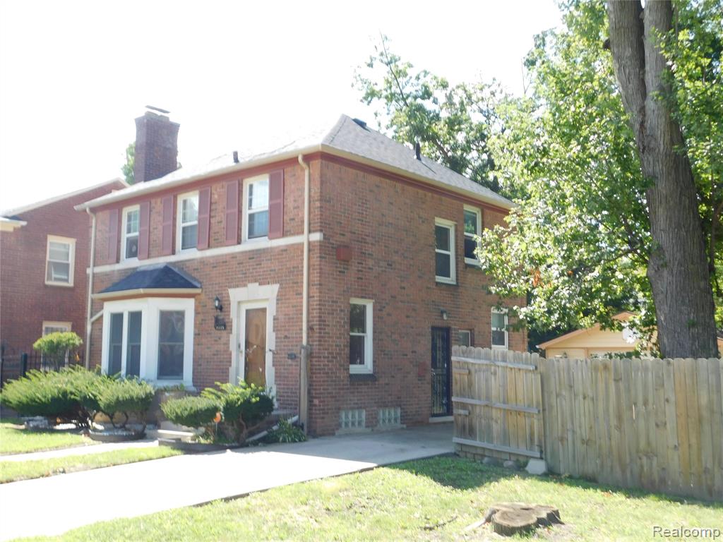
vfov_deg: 39.7
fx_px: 752
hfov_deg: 51.4
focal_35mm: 36
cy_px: 271
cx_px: 362
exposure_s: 1/250
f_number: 3.5
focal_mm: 6.3
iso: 125
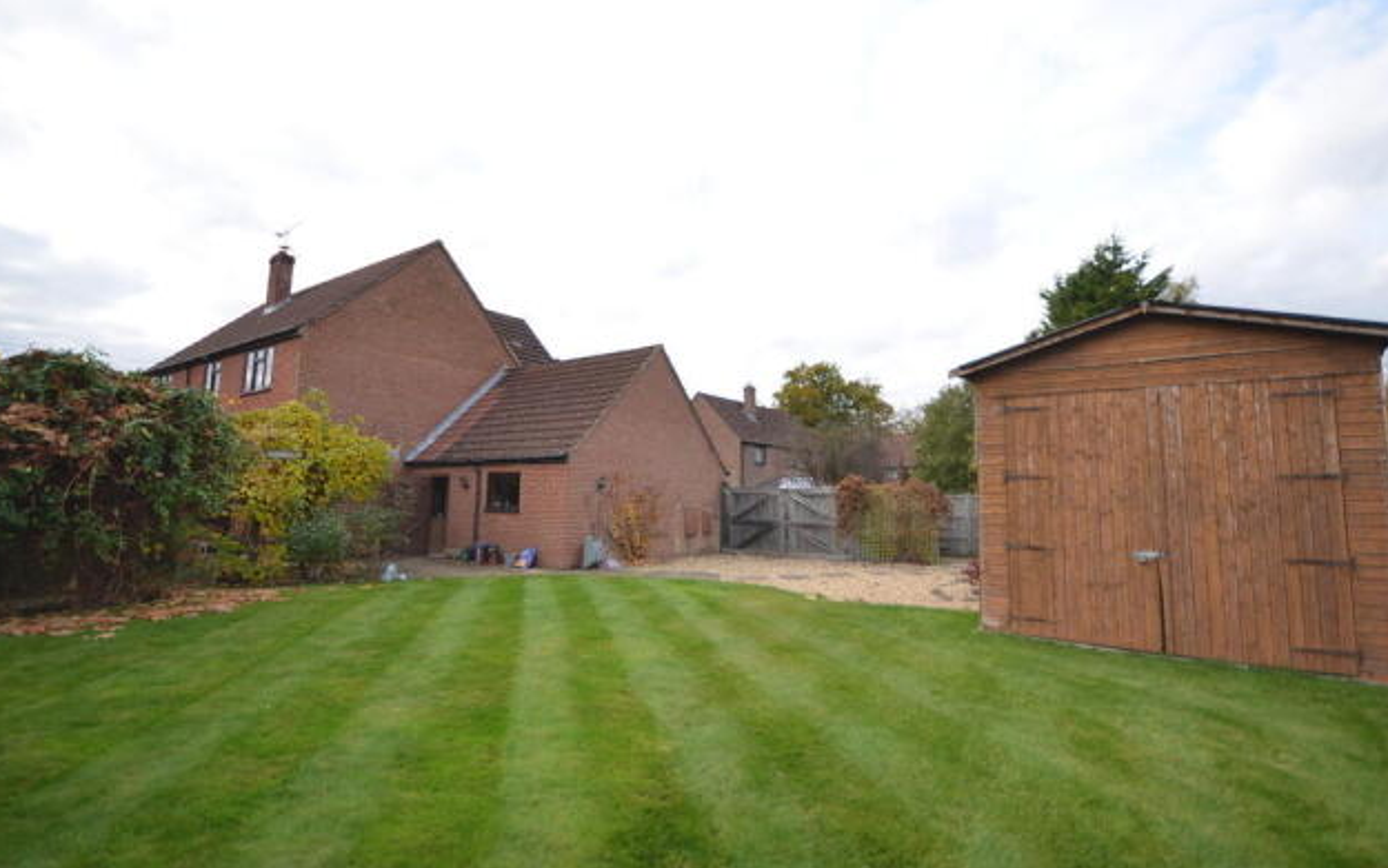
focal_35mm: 16
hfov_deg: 97.8
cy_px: 408
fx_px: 605
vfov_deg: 71.2
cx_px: 702
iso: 100
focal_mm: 10
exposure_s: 1/200
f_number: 4.5
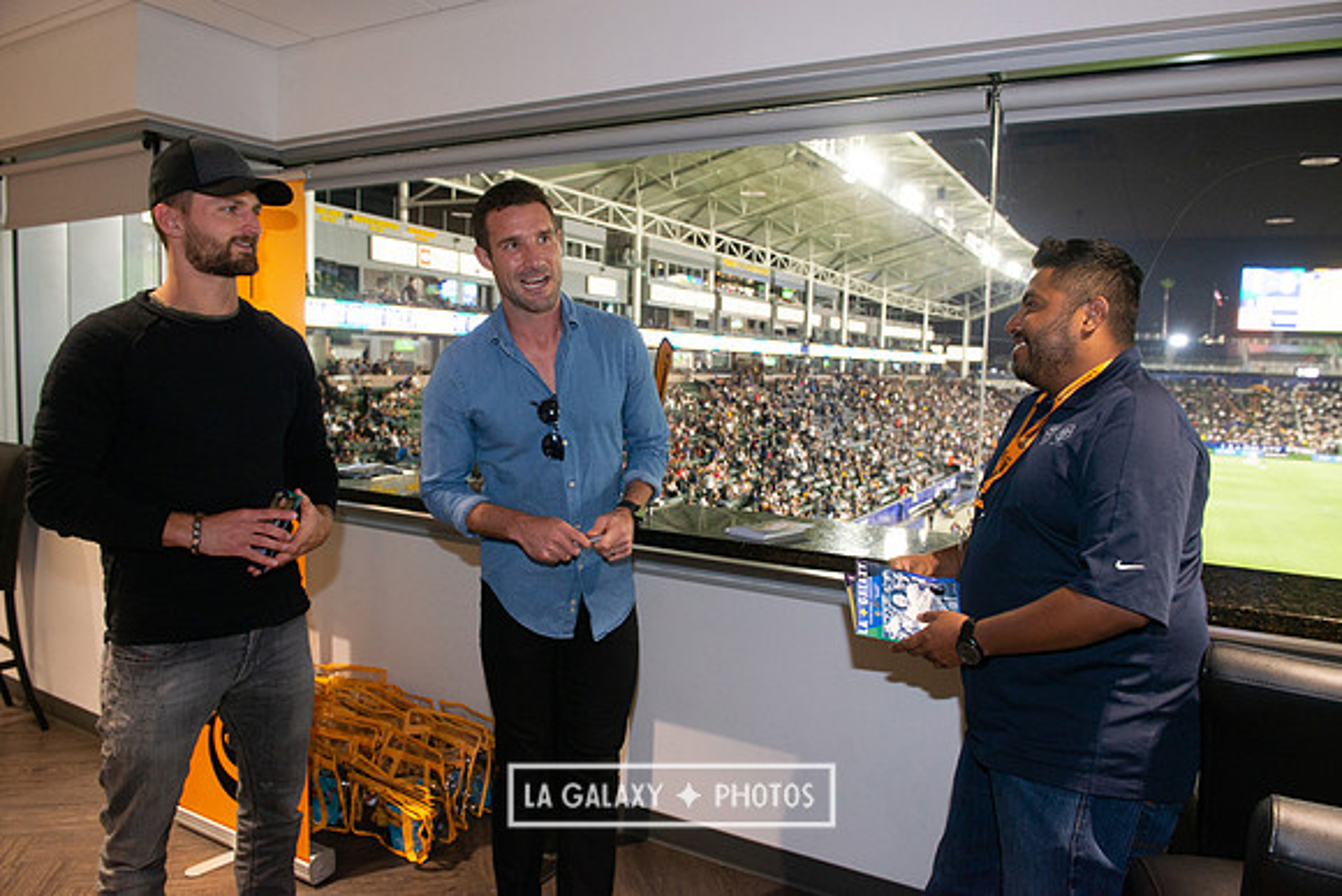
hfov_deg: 73.7
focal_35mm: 24
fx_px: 895
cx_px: 671
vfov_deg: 53.2
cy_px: 448
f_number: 6.3
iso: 640
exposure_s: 1/60
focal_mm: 24
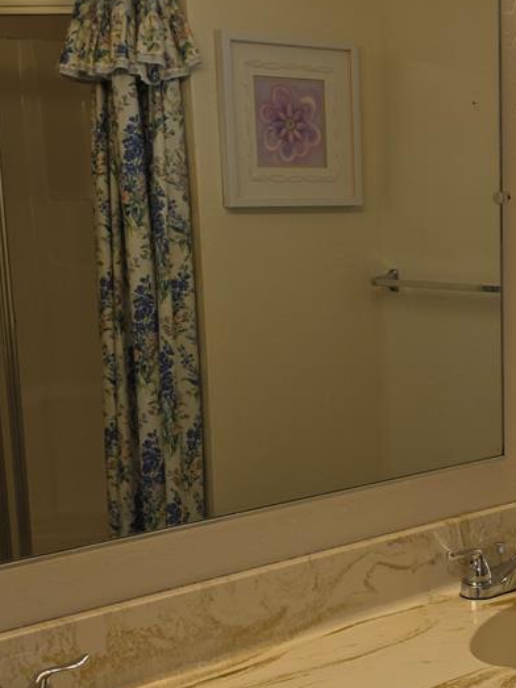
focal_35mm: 66
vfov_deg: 29.2
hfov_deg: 21.6
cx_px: 484
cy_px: 446
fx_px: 1312
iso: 20
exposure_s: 1/60
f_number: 1.7
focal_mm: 6.3
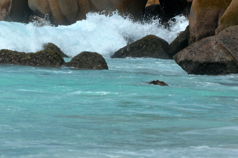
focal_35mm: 423
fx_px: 2791
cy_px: -40
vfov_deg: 3.2
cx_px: -20
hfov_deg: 4.9
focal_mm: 90
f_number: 8
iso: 110
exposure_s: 1/250
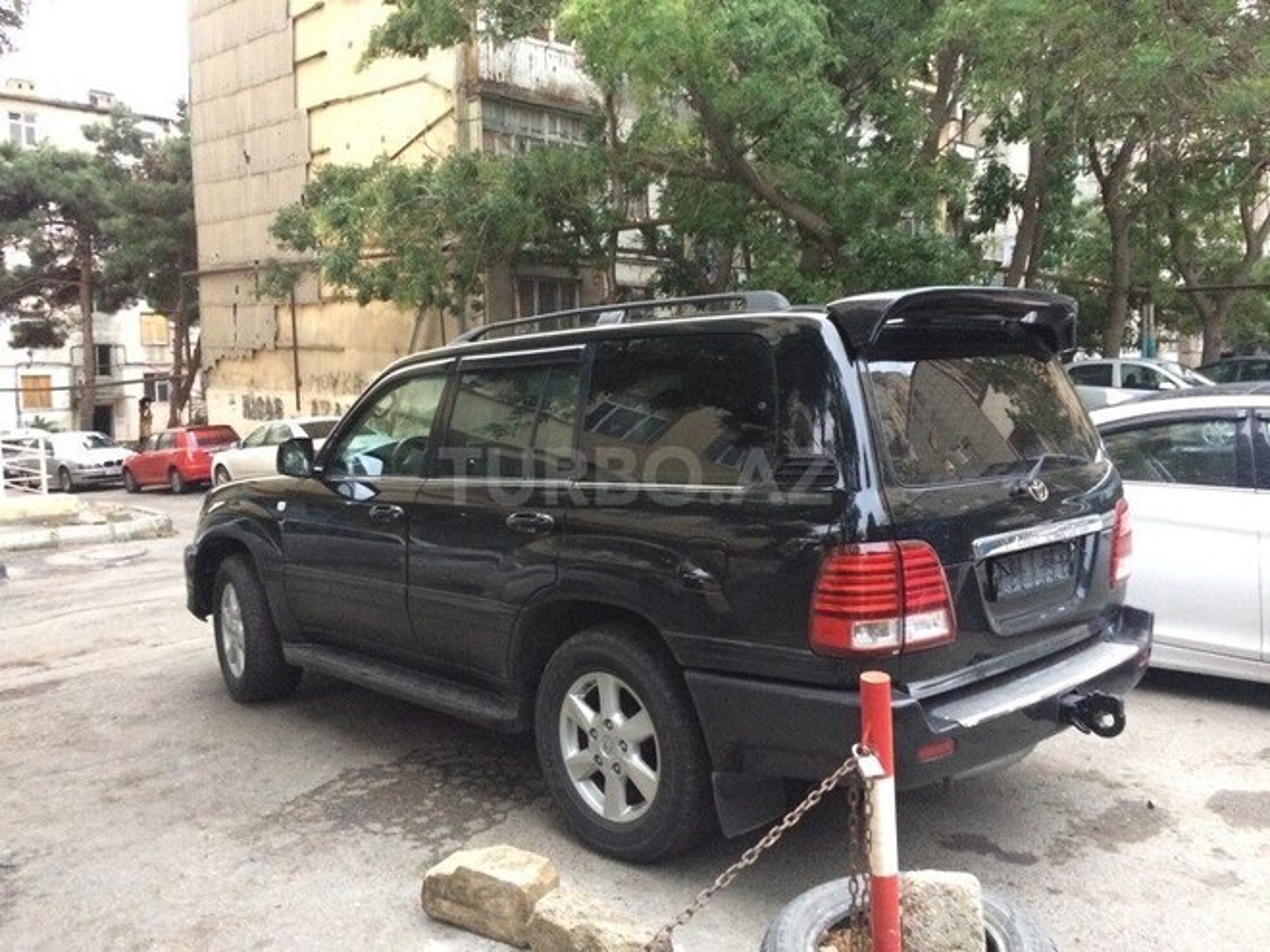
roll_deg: +1.5
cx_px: 635
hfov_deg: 61.7
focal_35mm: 29
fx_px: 1064
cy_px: 476
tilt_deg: -7.6
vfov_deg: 48.2
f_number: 2.2
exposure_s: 1/17
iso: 400
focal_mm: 4.15
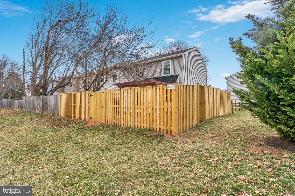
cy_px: 98
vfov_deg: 73.7
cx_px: 148
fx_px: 131
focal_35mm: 16
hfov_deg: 96.7
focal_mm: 16
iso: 800
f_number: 8
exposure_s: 1/640
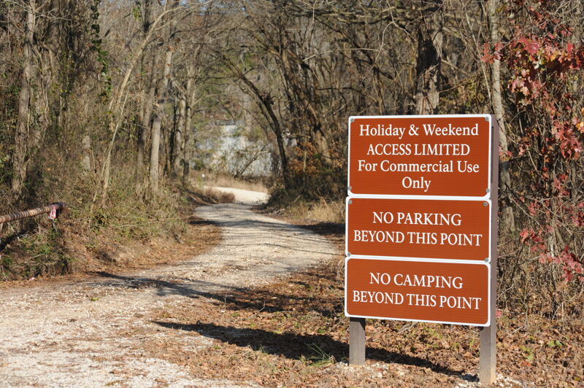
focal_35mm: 92
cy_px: 194
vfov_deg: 14.8
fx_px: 1491
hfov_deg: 22.2
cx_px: 292
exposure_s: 1/250
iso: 200
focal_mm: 92
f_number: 10
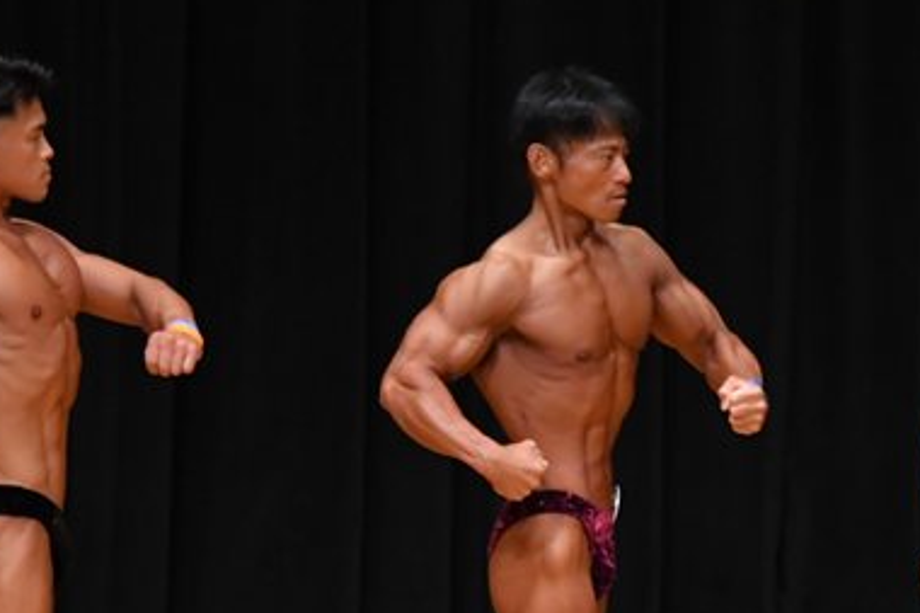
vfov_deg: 2.6
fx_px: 13282
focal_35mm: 520
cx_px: 902
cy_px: 552
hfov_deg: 4.0
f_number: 5.6
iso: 3200
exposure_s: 1/400
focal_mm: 170
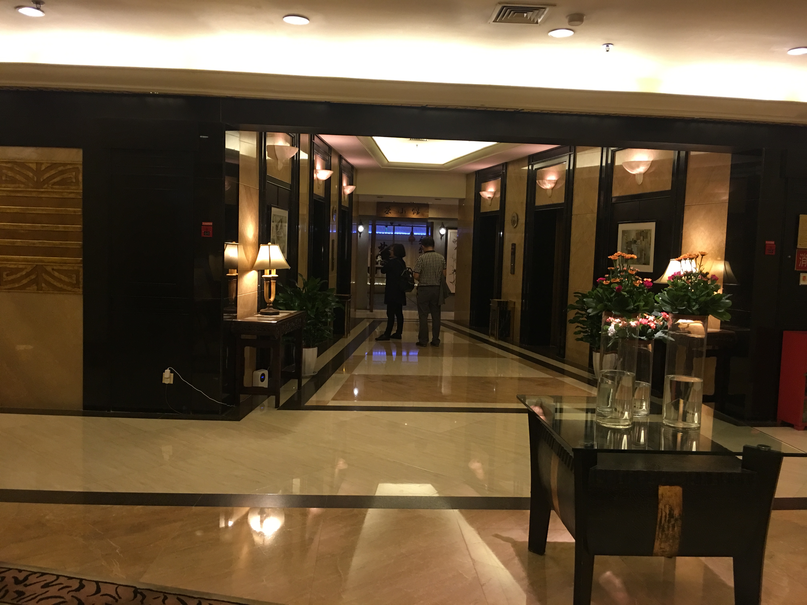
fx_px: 676
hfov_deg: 61.7
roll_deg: -2.7
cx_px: 404
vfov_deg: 48.2
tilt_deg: -4.3
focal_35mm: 29
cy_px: 302
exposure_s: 1/17
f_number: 2.2
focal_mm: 4.15
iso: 80
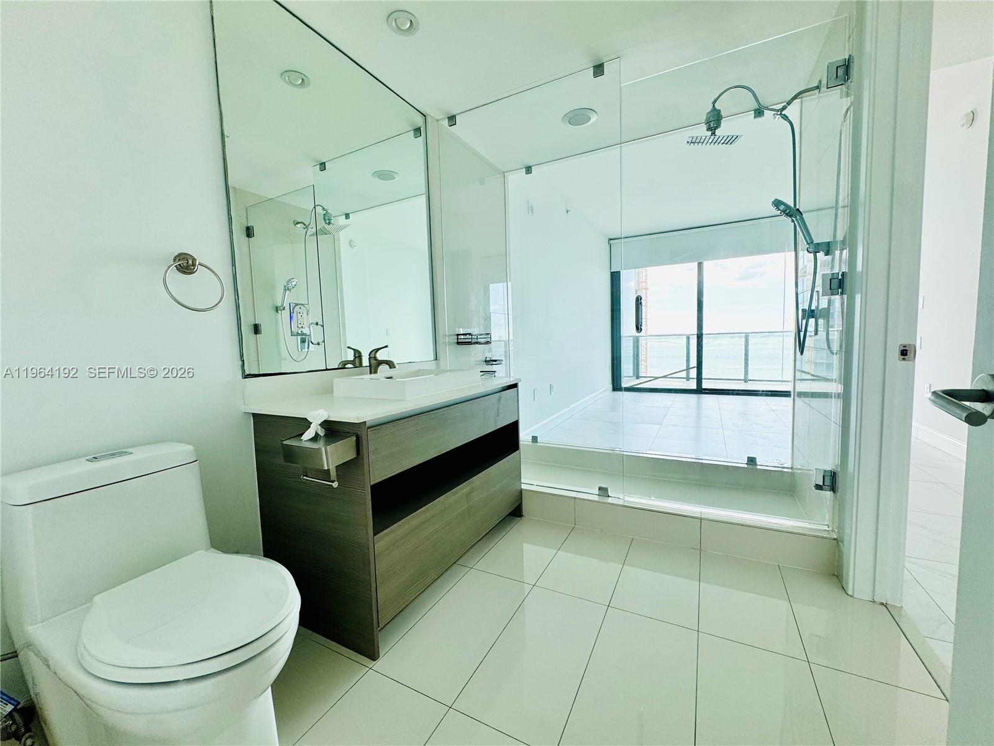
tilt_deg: -4.9
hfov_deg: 102.1
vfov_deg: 85.7
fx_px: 402
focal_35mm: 14
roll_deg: +2.2
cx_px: 497
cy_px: 373
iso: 40
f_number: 2.2
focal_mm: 2.22
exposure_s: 1/149
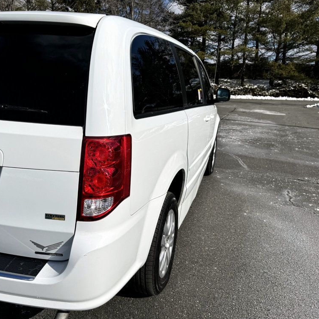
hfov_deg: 54.9
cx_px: 118
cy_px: 158
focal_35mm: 29
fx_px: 302
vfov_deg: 55.6
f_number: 1.78
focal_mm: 6.76
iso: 80
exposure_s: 1/15152
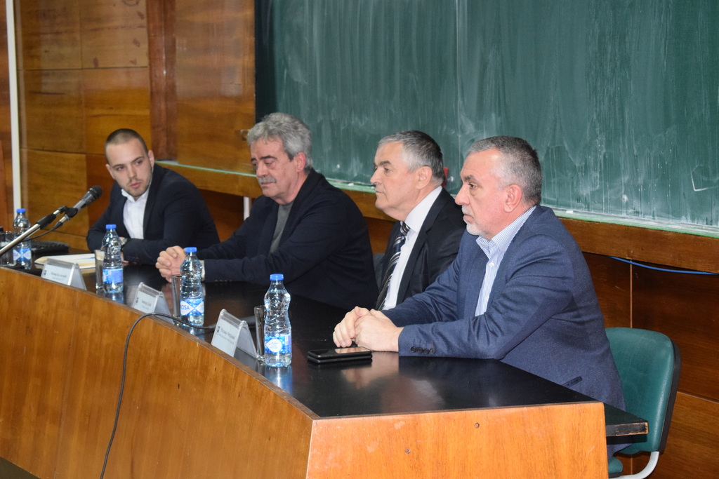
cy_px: 240
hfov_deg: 26.0
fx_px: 1558
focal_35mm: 78
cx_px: 360
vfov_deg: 17.5
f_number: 5.6
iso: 3200
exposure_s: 1/60
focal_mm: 52
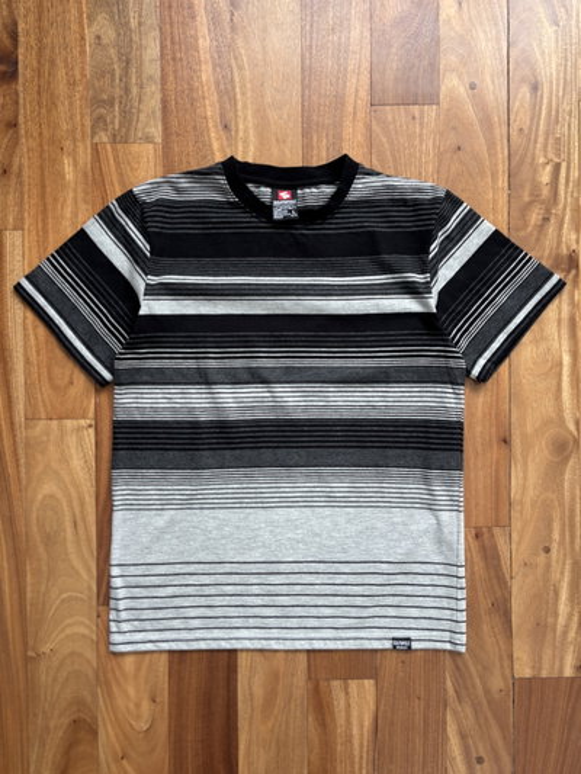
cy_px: 387
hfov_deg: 53.1
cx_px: 290
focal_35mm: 26
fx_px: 582
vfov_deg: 67.3
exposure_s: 1/121
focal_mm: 5.96
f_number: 1.6
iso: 40
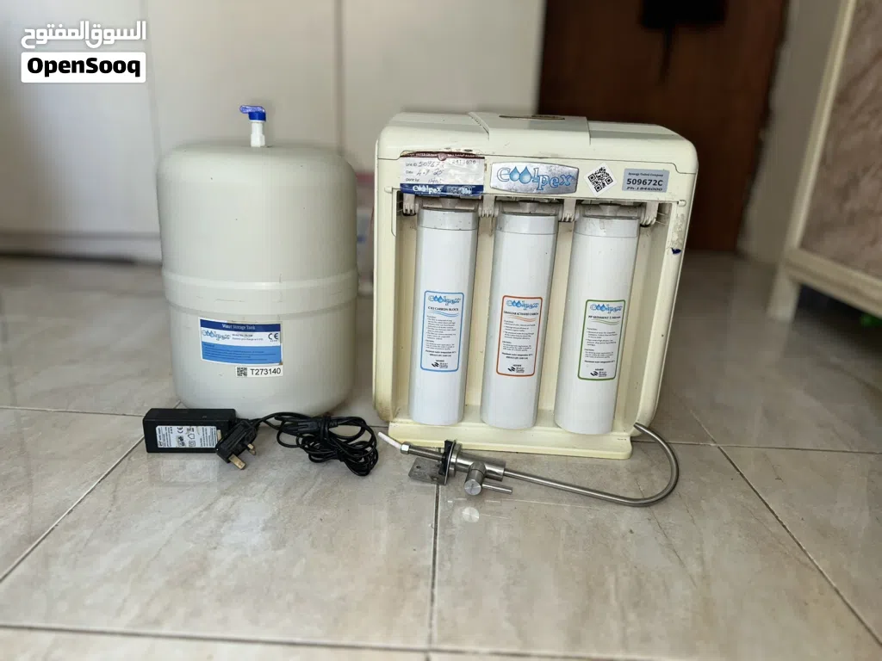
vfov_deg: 56.8
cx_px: 441
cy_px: 330
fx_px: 612
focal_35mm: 24
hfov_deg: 71.6
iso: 64
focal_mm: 6.86
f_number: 1.78
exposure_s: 1/121
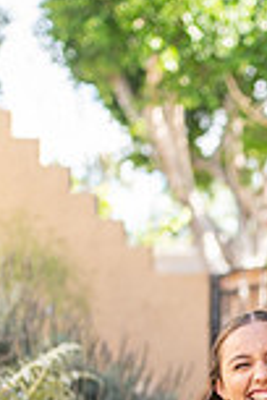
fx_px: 1146
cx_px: 302
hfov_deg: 13.0
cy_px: 384
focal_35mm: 103
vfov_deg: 19.3
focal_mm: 35
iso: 400
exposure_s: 1/3200
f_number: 1.4
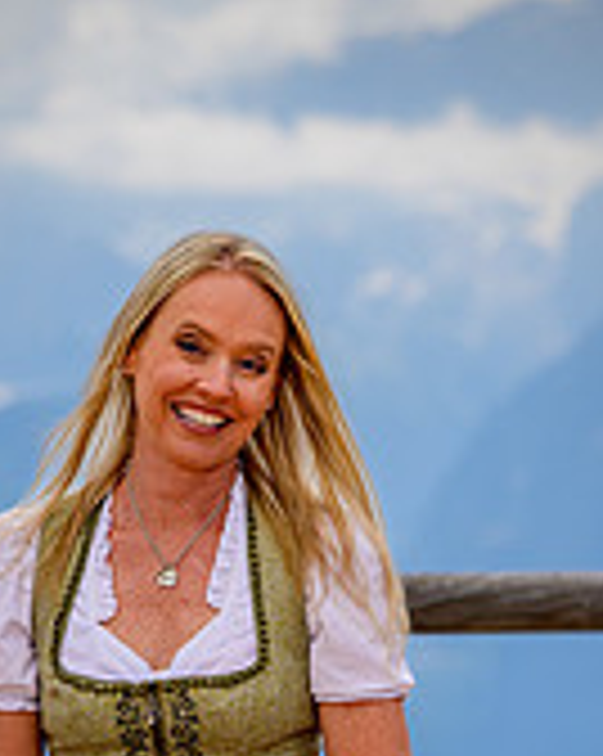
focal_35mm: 249
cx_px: 200
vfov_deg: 7.7
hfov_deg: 6.2
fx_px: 5565
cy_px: 900
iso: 125
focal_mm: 99
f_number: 4
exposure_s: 1/1250
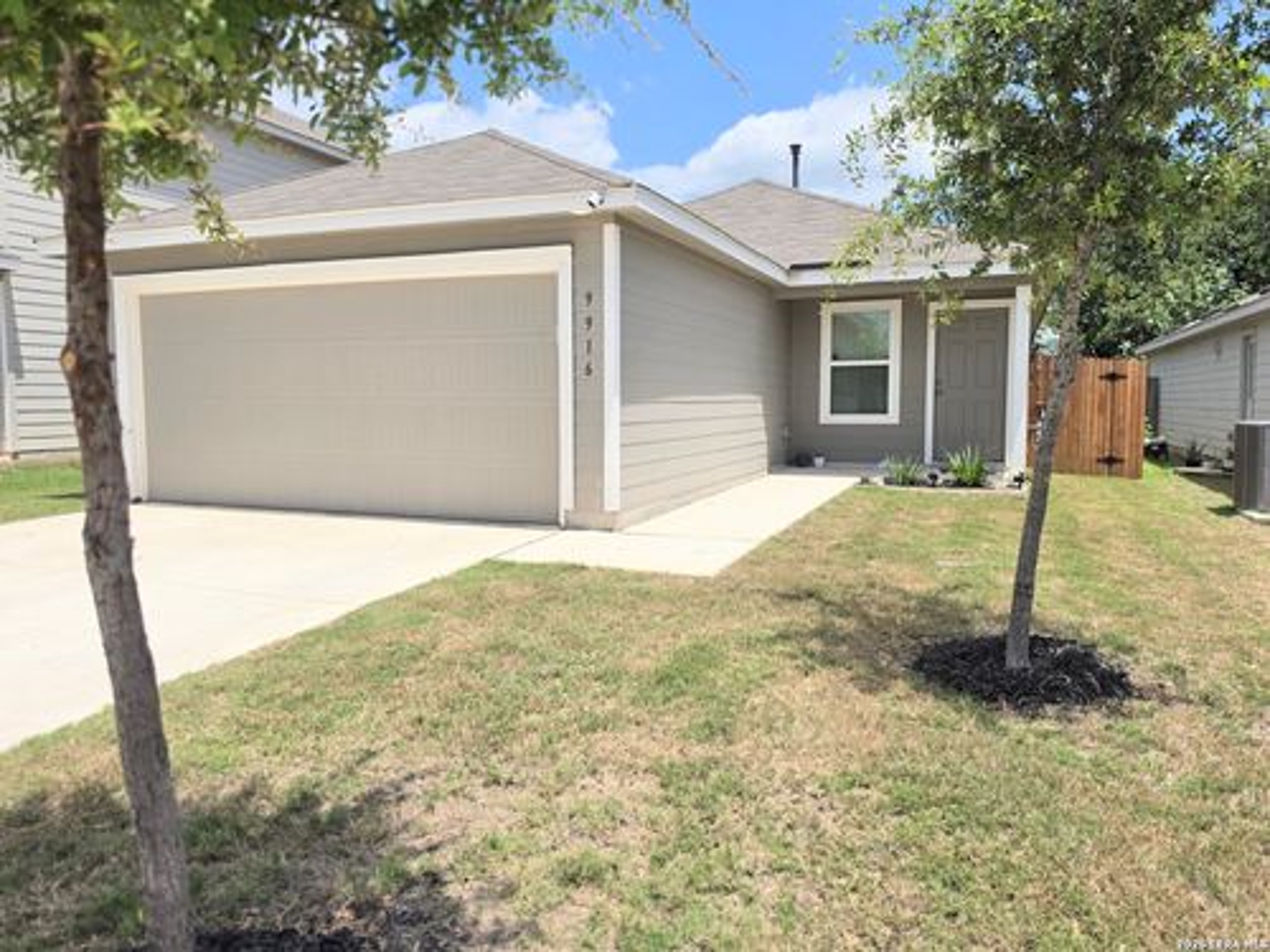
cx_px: 635
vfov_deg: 58.9
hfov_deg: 73.9
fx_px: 844
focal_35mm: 23
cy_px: 476
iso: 40
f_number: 1.4
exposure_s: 1/7939
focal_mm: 6.5
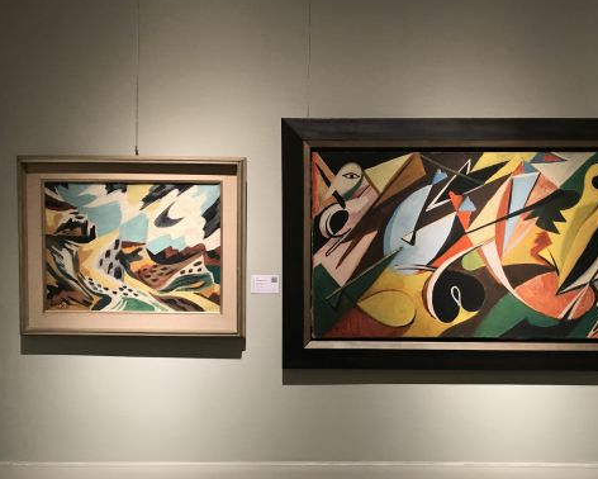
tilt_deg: +1.9
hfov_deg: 54.0
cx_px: 338
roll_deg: +1.2
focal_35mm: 33
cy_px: 234
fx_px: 584
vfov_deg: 44.6
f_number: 1.8
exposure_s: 1/25
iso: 40
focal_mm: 3.99
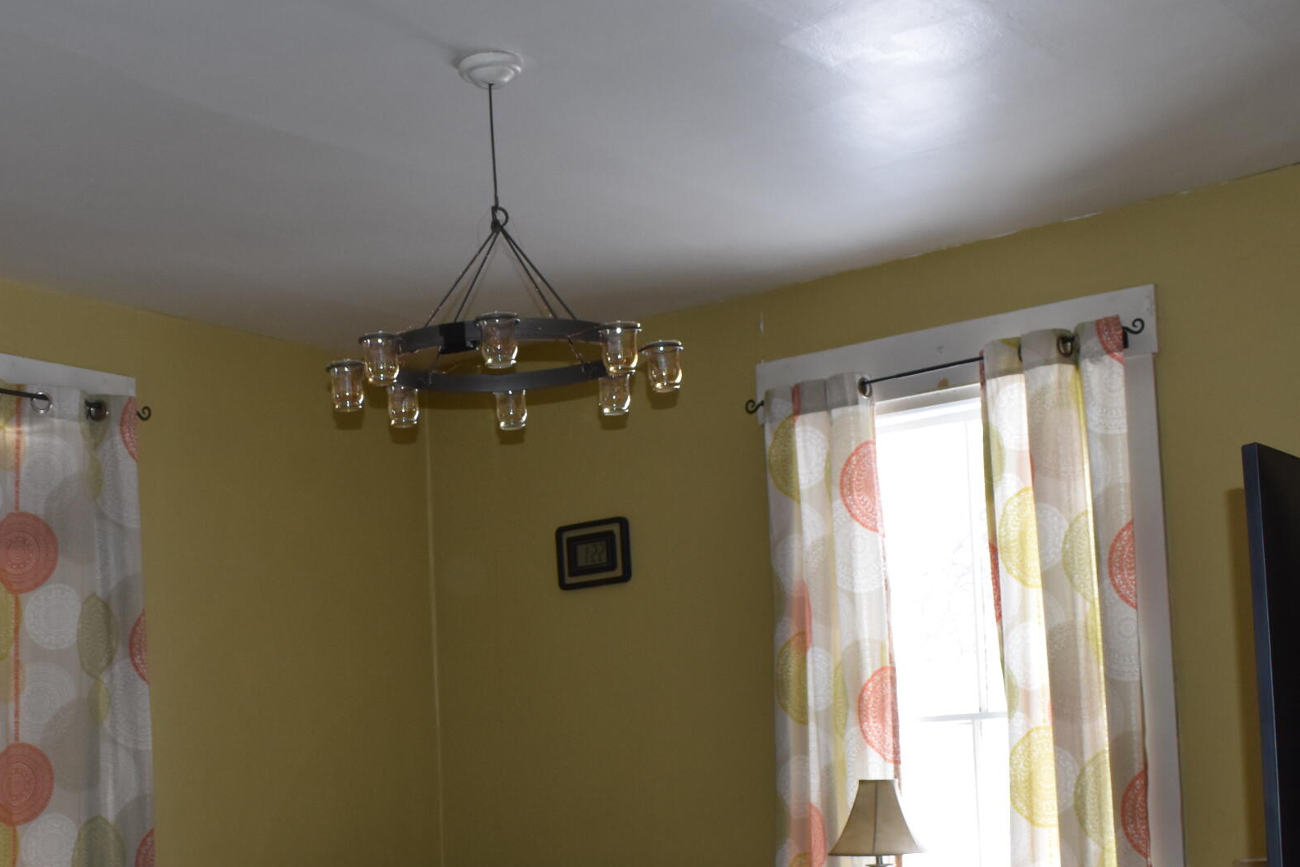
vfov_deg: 25.9
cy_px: 729
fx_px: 1842
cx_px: 458
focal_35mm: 51
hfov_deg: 38.5
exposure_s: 1/125
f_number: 5.6
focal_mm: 18
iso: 560
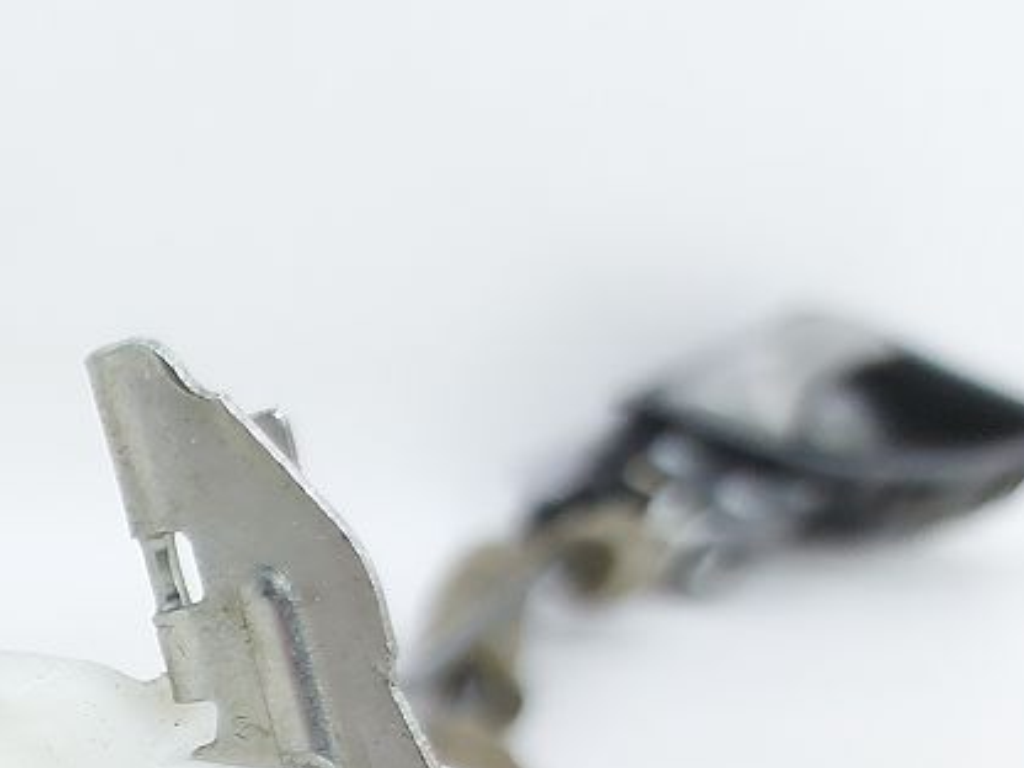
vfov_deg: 17.0
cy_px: 1073
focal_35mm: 80
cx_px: -422
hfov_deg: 21.3
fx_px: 2367
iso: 80
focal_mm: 5.23
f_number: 1.8
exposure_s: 1/50
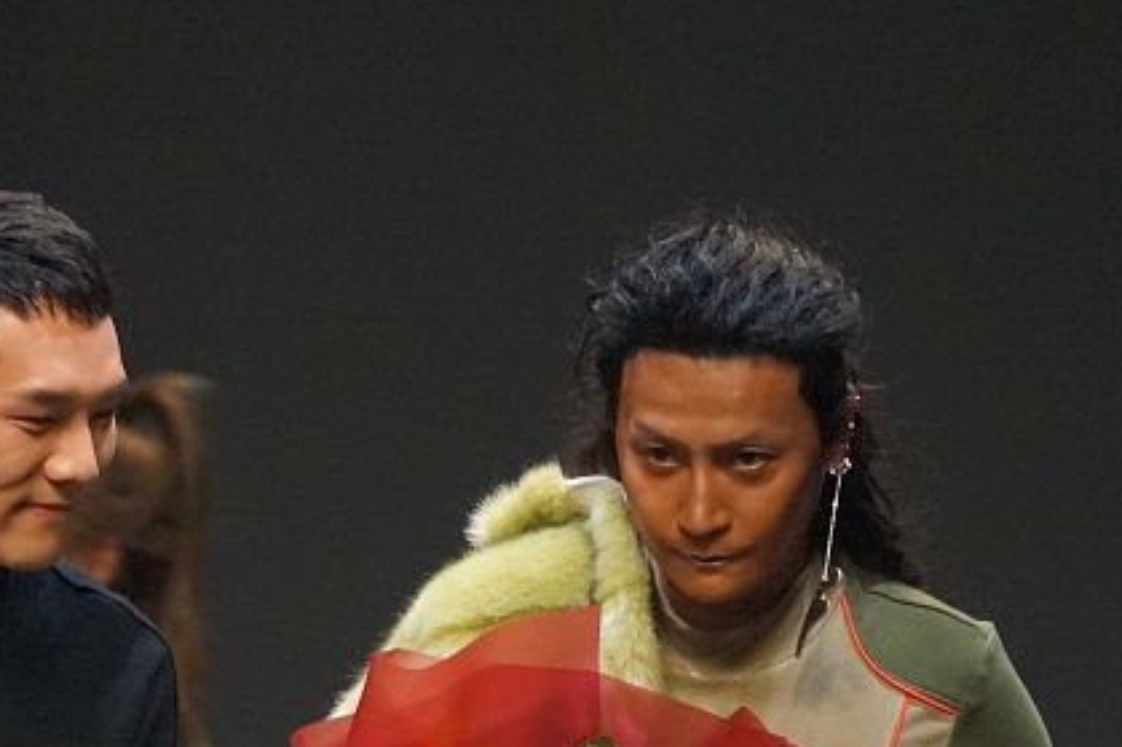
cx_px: 48
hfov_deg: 3.6
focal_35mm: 573
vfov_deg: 2.4
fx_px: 17851
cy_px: 819
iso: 6400
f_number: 3.2
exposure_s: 1/250
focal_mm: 200
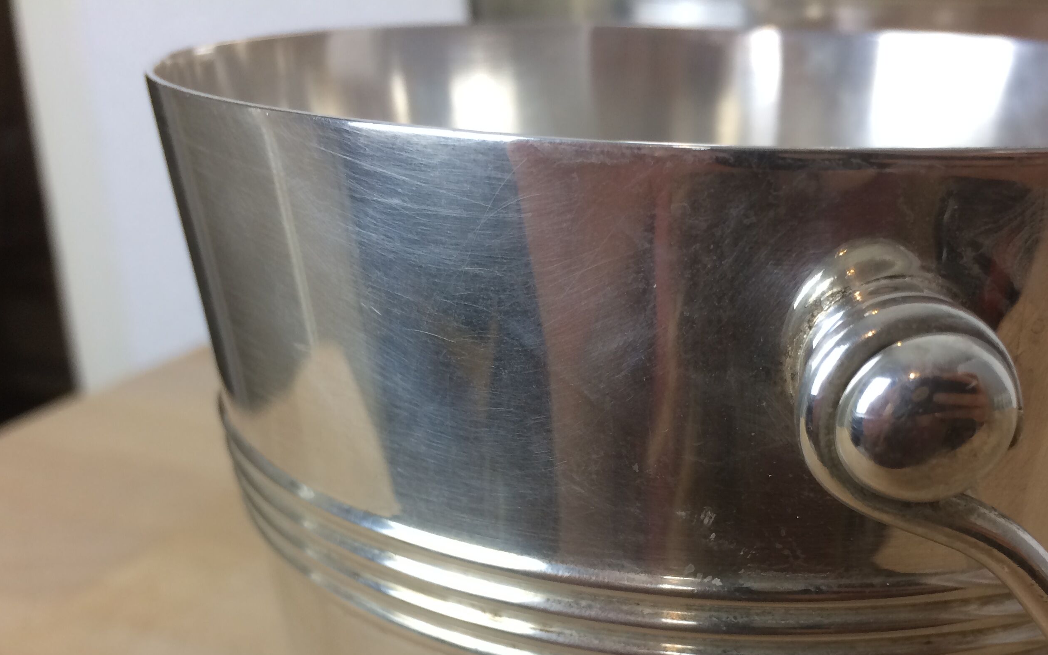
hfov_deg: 49.0
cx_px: 627
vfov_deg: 31.3
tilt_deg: -24.4
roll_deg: -2.3
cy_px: 509
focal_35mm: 40
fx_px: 1143
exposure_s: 1/33
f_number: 2.2
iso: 32
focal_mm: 4.15
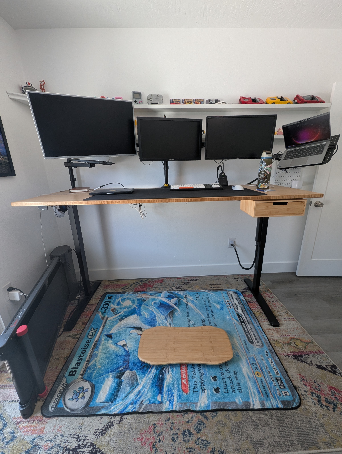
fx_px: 171
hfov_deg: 90.1
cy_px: 227
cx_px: 171
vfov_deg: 106.1
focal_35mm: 13
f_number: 2.2
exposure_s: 1/40
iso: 70
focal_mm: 1.95
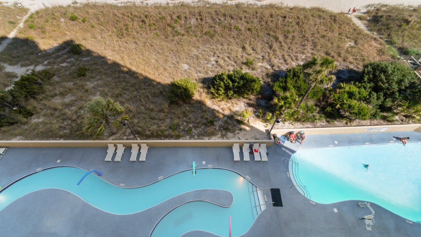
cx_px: 209
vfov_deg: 66.5
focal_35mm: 16
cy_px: 95
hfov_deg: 99.4
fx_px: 179
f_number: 7.1
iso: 100
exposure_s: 1/200
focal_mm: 10
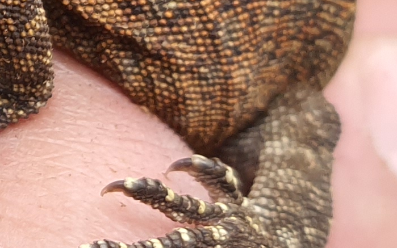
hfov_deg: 12.2
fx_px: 1720
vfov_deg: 8.0
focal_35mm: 159
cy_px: -181
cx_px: -282
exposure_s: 1/188
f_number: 1.7
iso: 50
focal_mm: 4.32
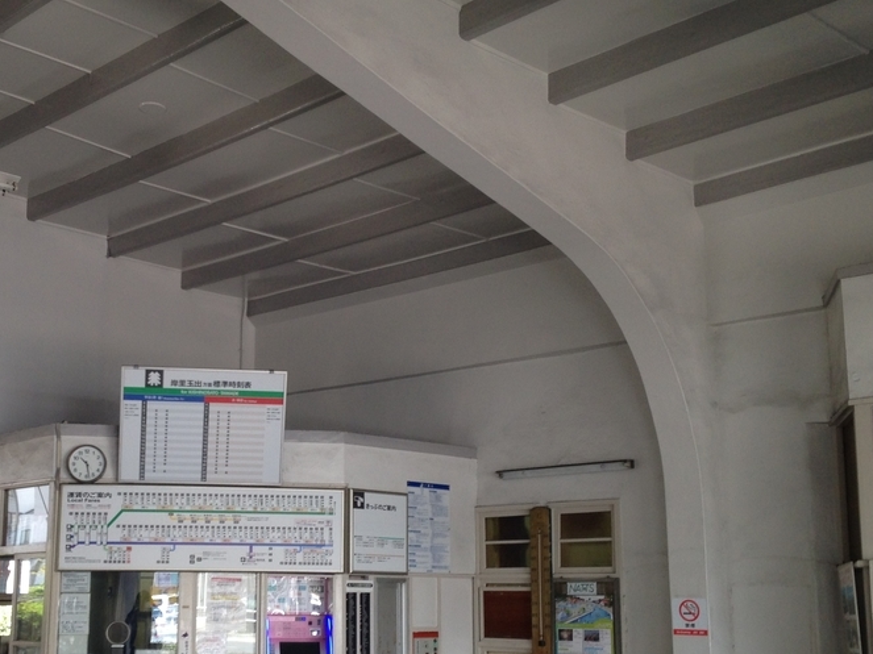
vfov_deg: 28.4
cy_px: 426
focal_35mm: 51
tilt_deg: +8.7
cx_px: 300
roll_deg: +1.1
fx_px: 1286
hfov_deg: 37.1
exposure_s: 1/120
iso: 64
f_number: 2.4
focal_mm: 4.12
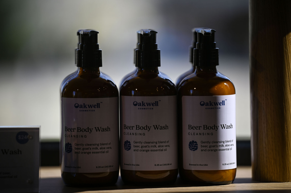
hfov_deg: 10.3
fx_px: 1615
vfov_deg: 6.9
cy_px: 96
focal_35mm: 200
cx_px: 146
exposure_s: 1/350
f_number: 2.8
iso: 100
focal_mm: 200
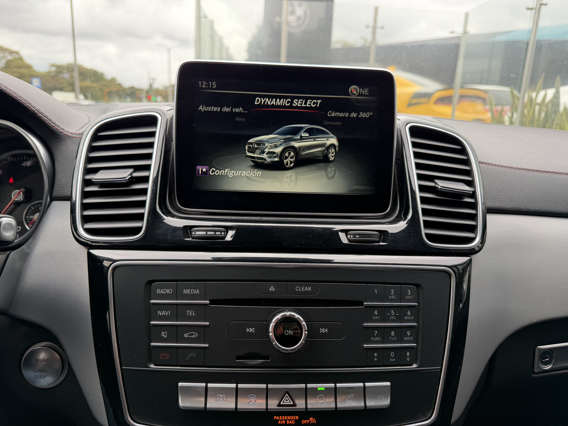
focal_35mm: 24
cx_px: 284
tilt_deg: -14.6
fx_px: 394
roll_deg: -2.7
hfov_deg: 71.6
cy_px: 213
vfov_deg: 56.8
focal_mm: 6.76
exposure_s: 1/218
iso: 80
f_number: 1.78
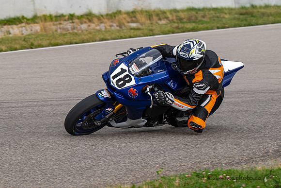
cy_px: 89
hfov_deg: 8.6
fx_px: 1866
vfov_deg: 5.8
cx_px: 136
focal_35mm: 239
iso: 720
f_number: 6.3
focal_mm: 180
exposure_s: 1/1250
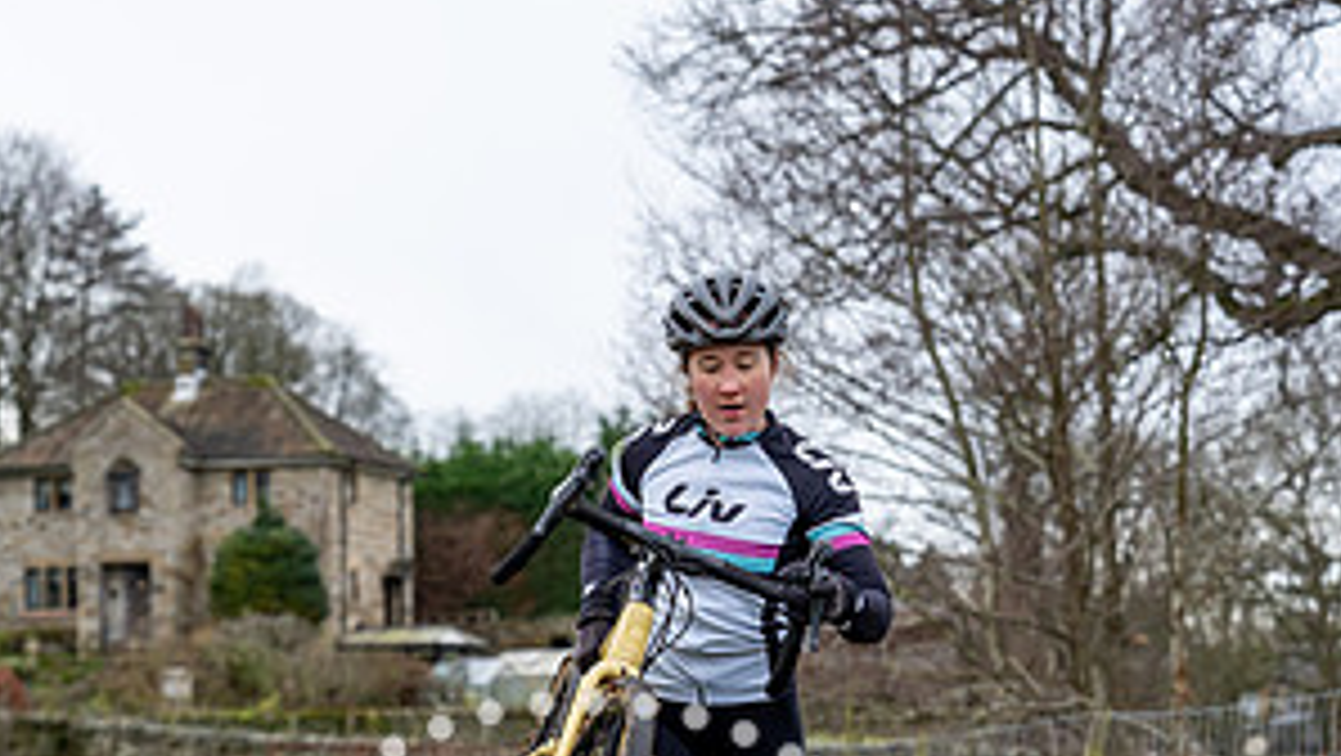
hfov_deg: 20.2
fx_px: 3771
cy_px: 729
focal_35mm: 106
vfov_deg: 11.4
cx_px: 670
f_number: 3.5
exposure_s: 1/1000
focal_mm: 67
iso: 1000
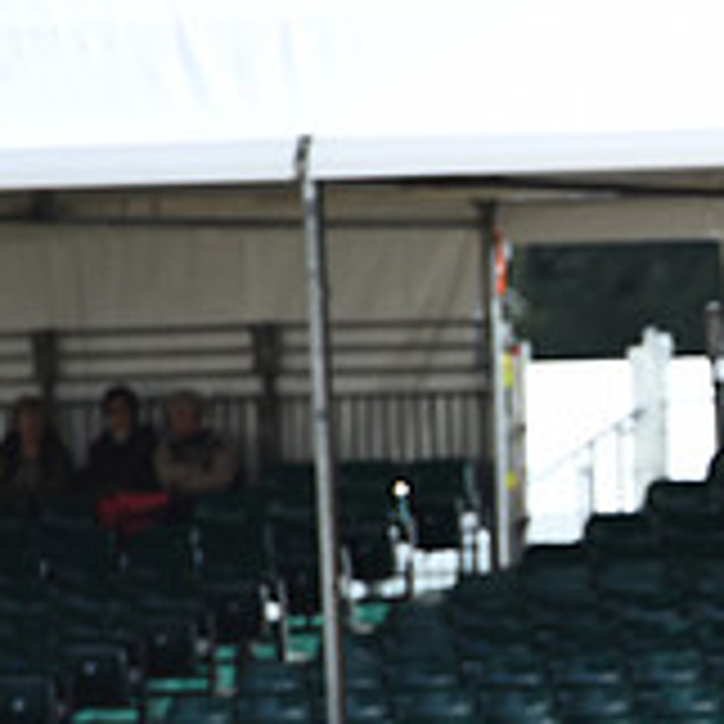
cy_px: 630
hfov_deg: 2.8
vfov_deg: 2.9
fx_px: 14505
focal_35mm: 613
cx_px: 1255
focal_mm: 200
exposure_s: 1/1250
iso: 450
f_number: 4.5
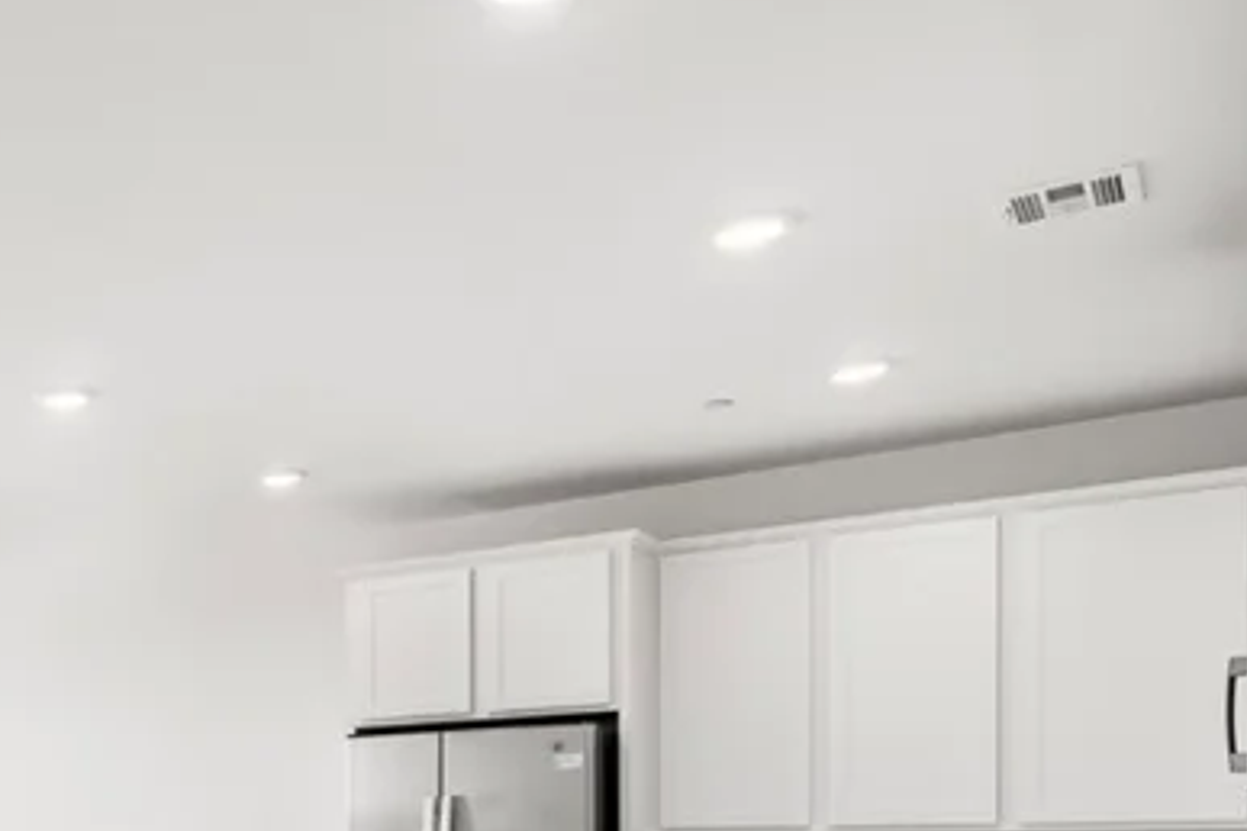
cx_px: -155
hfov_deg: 36.3
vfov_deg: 27.6
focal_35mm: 45
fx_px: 1559
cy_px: 881
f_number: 8
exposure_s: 1/20
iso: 400
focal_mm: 17
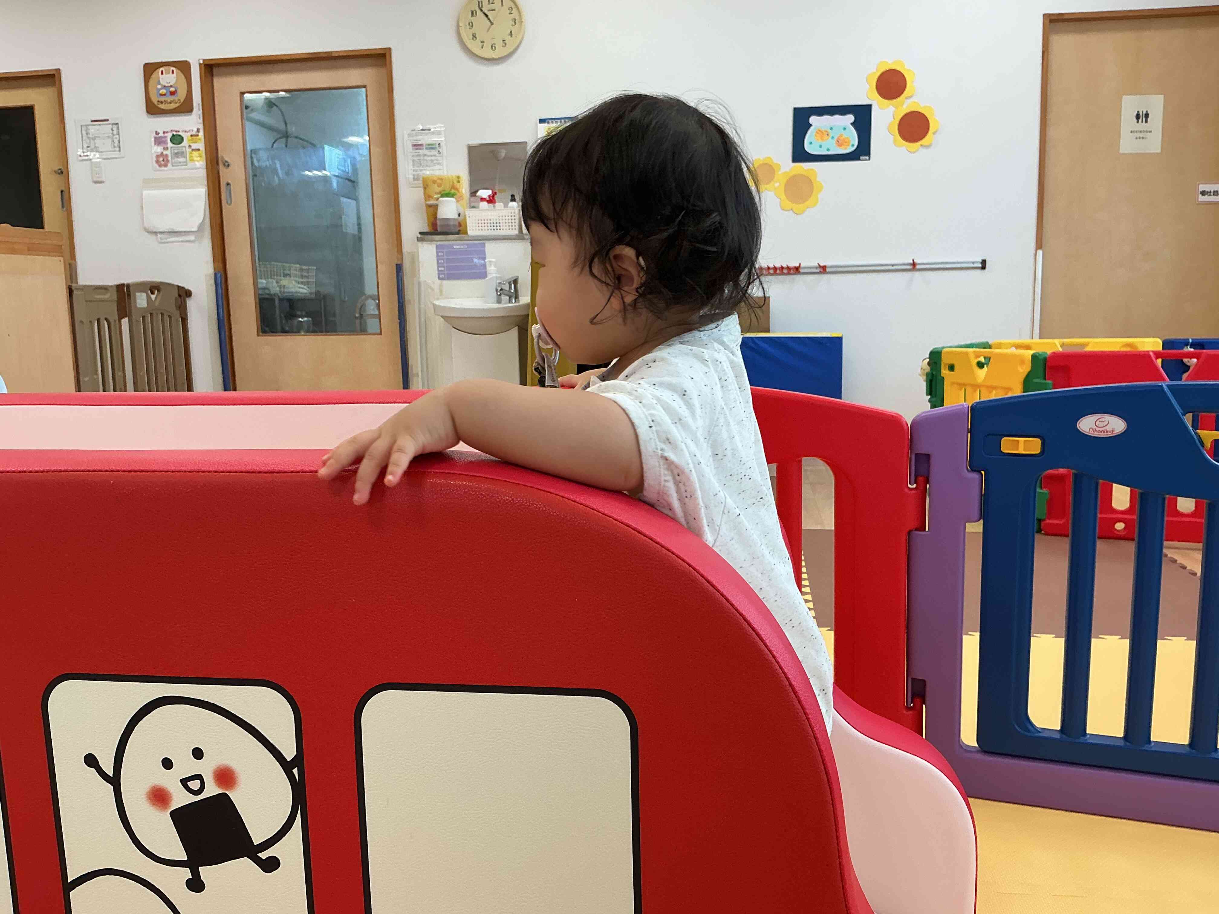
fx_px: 1021
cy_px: 457
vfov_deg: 48.2
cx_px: 610
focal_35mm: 29
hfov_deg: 61.7
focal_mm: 3
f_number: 1.8
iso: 50
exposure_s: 1/120
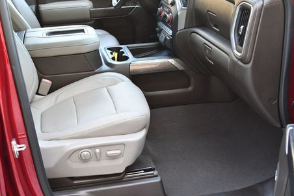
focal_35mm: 51
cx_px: 128
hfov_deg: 38.8
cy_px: 73
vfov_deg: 26.4
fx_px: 416
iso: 800
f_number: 3.5
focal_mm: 18
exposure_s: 1/160
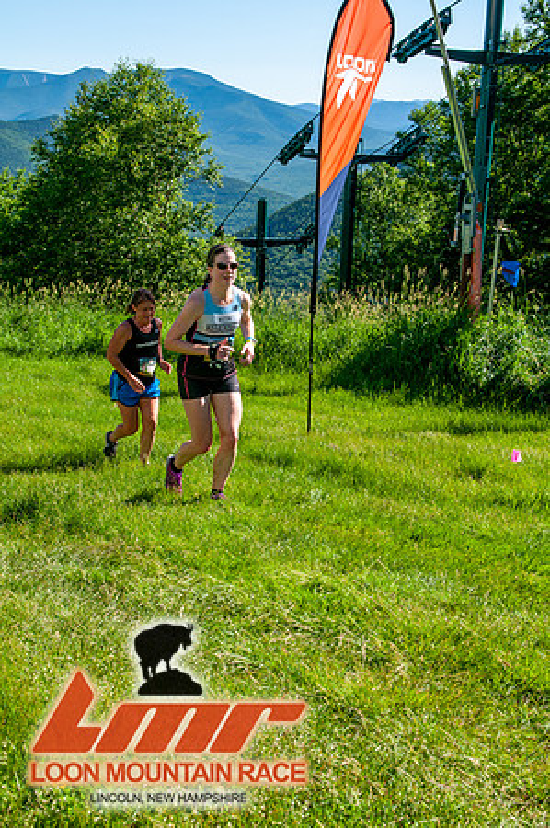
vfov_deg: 38.9
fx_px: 1171
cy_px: 414
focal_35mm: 51
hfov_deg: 26.4
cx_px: 275
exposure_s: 1/400
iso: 200
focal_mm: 34
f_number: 8
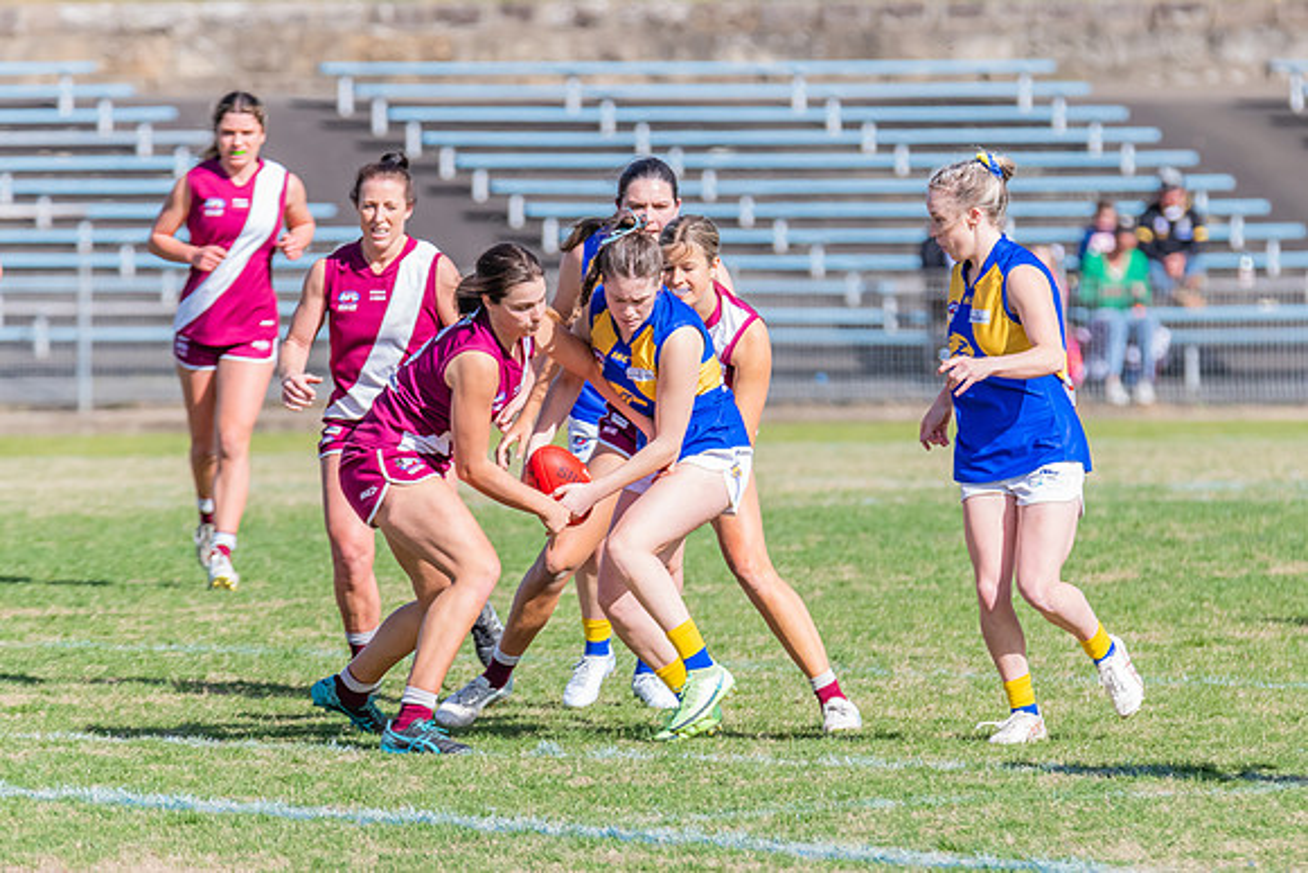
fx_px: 21758
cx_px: 814
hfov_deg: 3.4
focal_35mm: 599
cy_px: 441
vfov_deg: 2.3
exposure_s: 1/1600
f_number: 9
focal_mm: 420
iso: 800
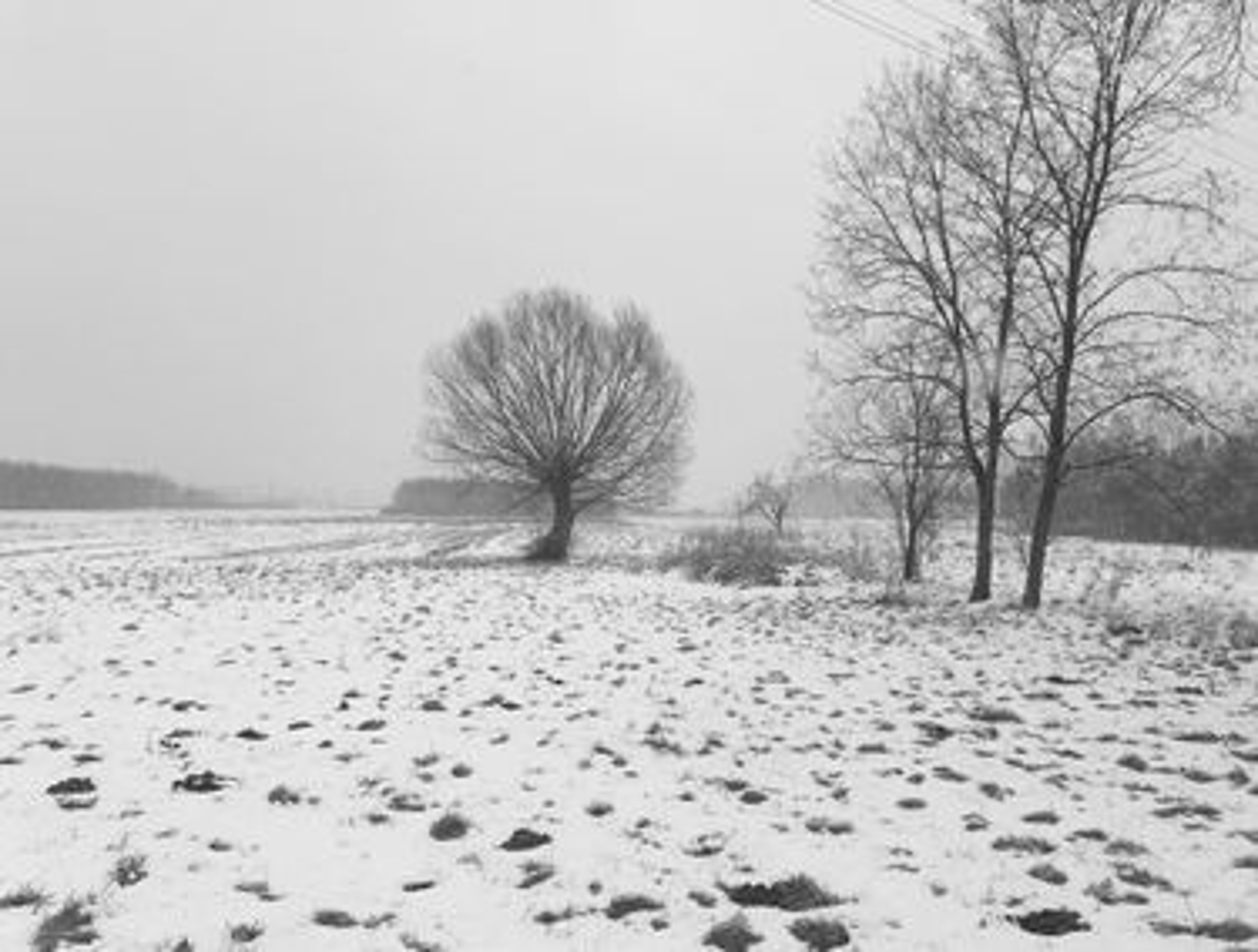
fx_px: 948
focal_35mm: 26
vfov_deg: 53.3
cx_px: 629
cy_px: 476
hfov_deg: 67.1
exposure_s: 1/503
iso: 50
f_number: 2.4
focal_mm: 4.3
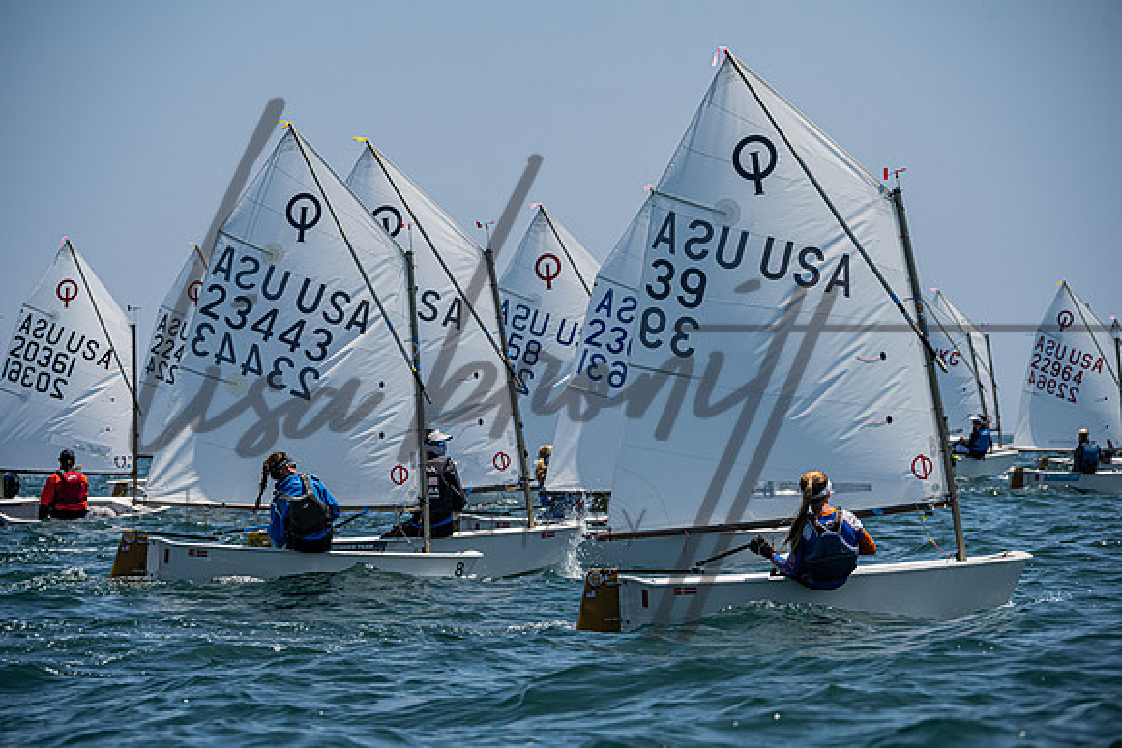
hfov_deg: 10.8
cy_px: 374
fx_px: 5947
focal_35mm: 191
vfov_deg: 7.2
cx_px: 561
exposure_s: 1/2500
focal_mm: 185
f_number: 7.6
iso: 500
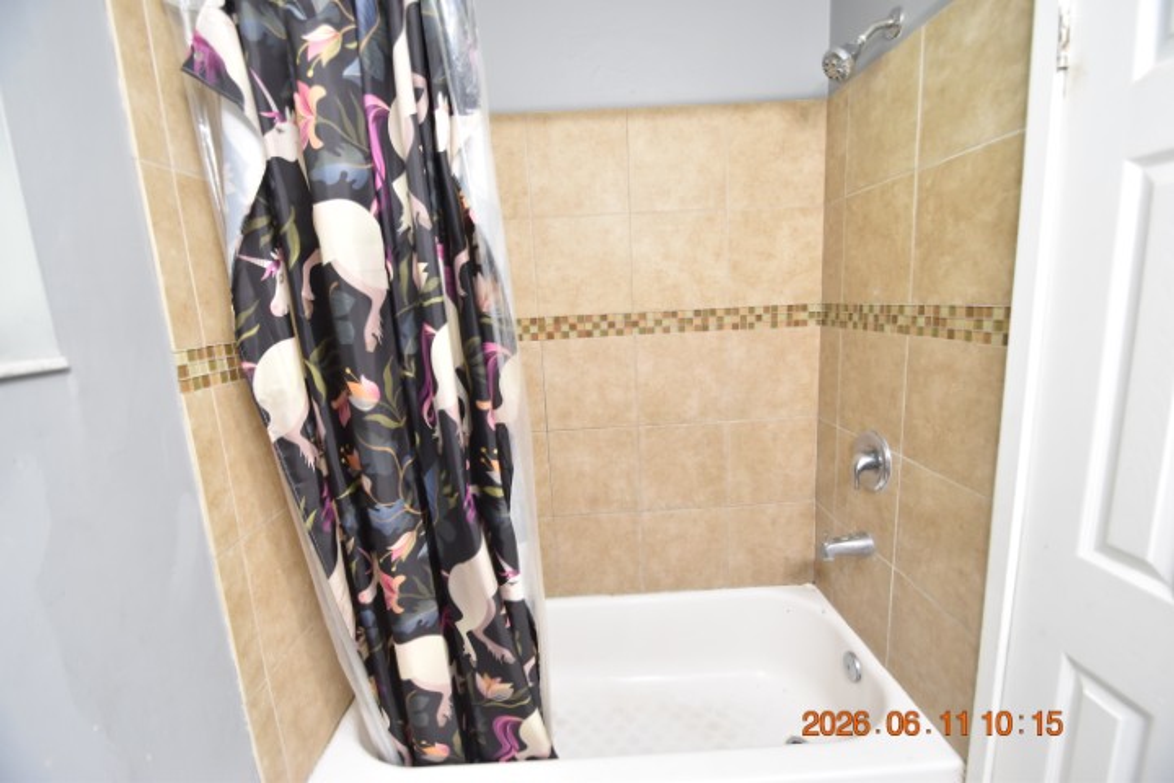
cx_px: 587
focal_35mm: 15
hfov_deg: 100.4
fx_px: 489
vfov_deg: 77.3
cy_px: 392
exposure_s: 1/15
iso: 800
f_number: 3.5
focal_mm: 10
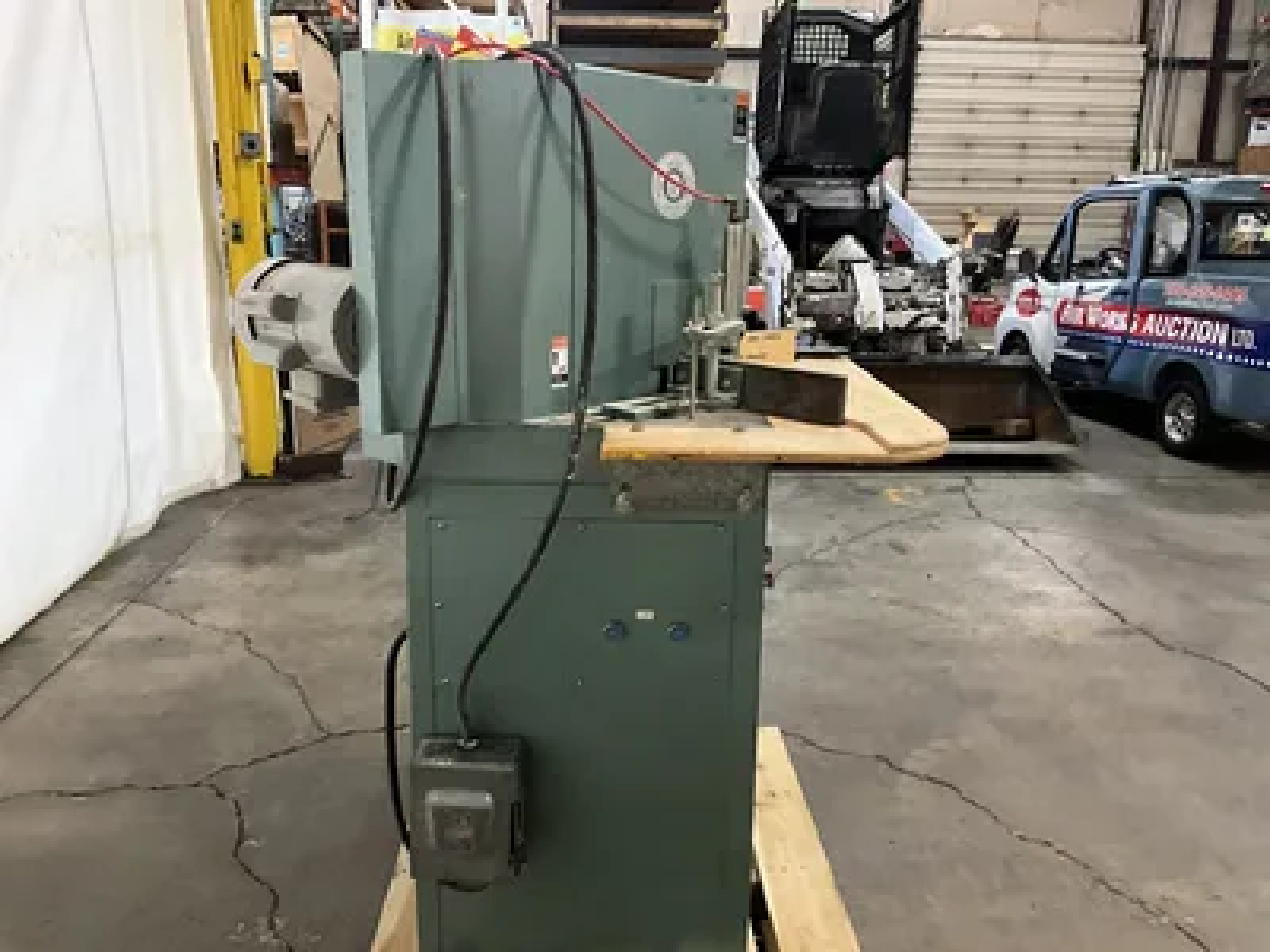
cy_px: 476
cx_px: 635
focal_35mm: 29
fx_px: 1064
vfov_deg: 48.2
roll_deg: -0.3
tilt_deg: -15.3
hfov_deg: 61.7
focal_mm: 3
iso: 320
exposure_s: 1/36
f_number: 1.8
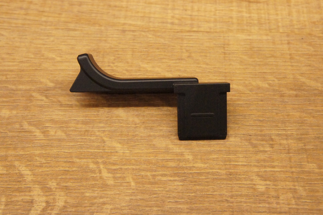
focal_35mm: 52
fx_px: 470
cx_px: 162
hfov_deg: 37.9
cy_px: 108
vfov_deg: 25.7
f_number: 11
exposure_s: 1/250
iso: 6400
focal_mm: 35
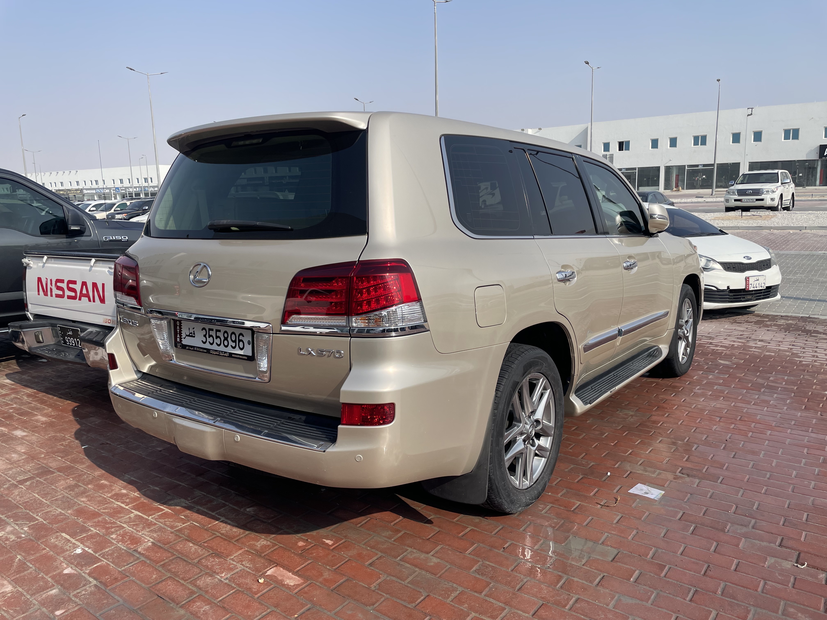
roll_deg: +1.3
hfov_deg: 67.3
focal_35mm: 26
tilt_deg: -11.0
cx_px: 414
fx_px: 621
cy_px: 310
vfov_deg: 53.1
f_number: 1.6
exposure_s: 1/3861
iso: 32
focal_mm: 4.2
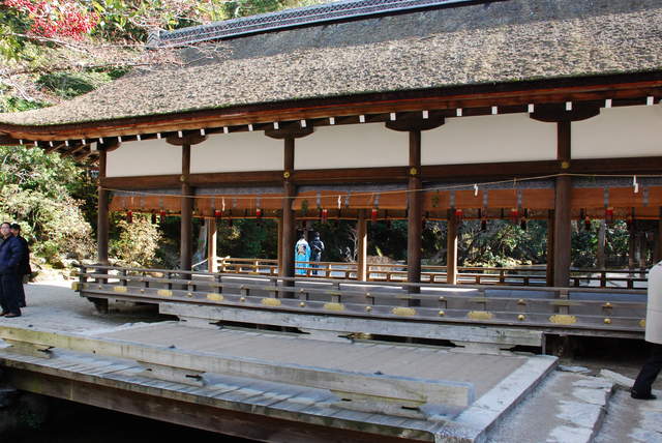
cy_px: 222
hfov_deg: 67.3
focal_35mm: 27
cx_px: 331
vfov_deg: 48.0
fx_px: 497
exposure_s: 1/100
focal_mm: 18
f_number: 9
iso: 800
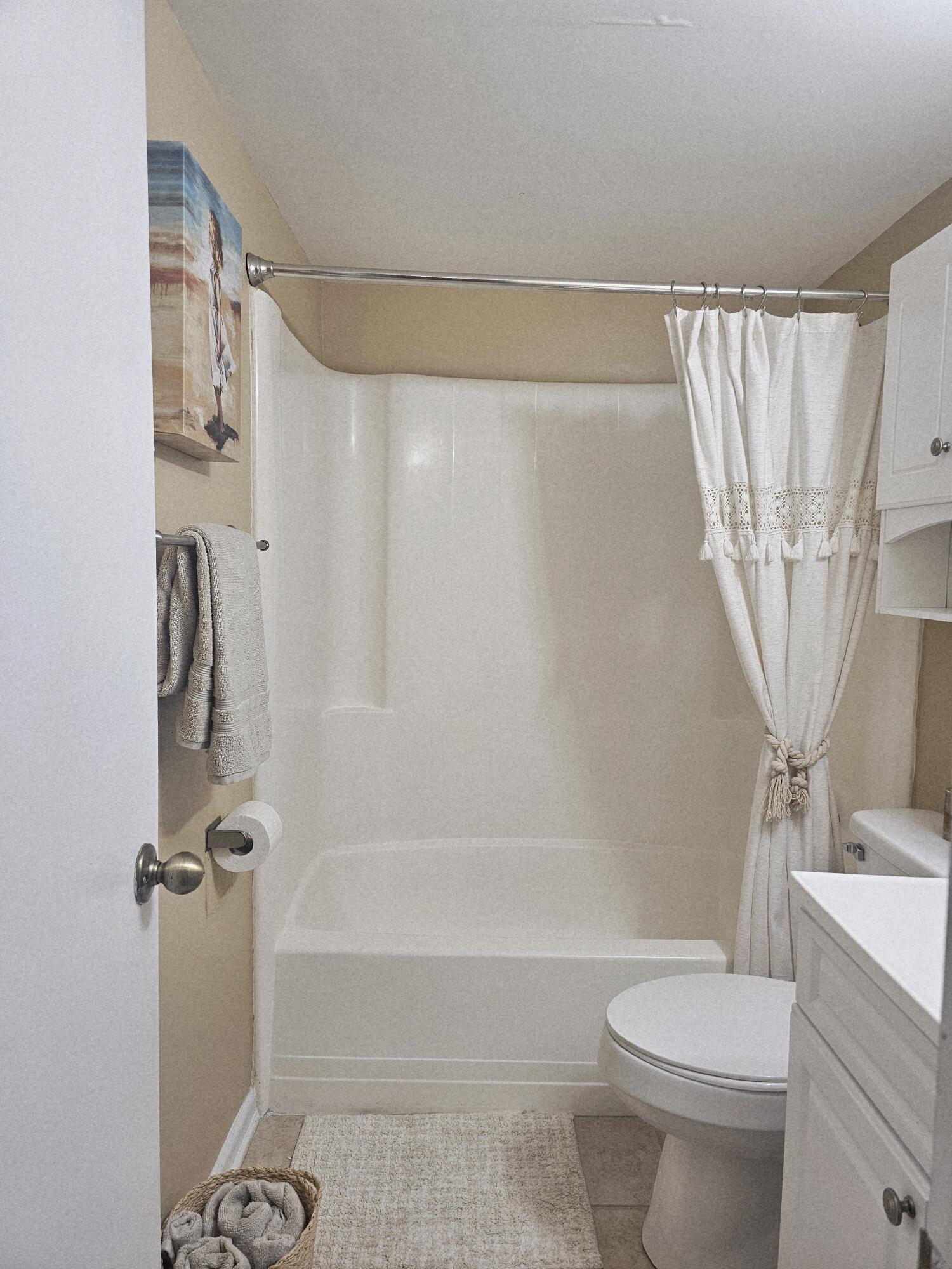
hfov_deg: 58.9
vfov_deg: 73.9
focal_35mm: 23
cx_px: 476
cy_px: 634
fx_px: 843
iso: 50
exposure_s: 1/120
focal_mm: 6.3
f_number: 1.7
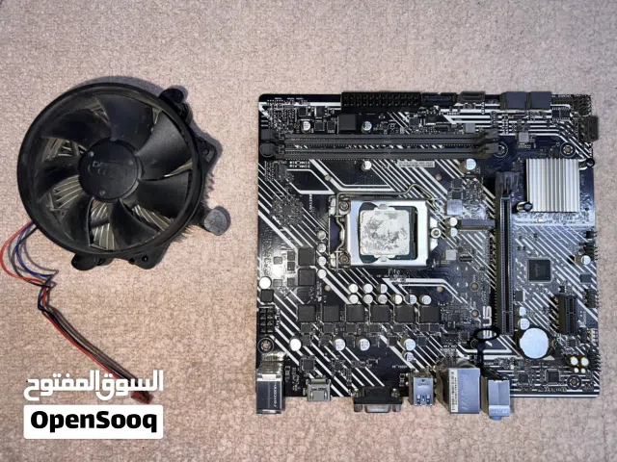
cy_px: 231
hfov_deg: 67.3
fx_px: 463
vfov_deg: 53.1
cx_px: 308
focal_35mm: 26
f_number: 1.5
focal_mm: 5.7
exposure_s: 1/69
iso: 50
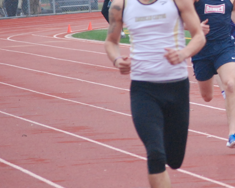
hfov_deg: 3.7
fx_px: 3623
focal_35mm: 521
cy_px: 33
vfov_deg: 3.0
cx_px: 387
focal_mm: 100
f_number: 5
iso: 1000
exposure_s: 1/400
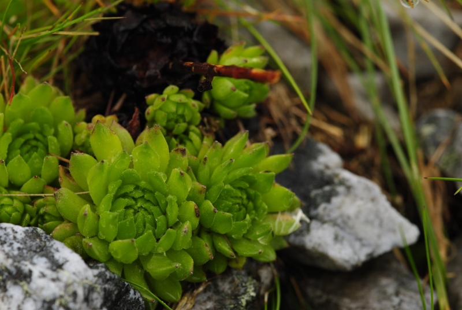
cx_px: 231
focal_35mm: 128
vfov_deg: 10.8
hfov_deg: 16.0
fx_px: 1639
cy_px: 155
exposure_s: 1/200
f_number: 7.1
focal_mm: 85
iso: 200
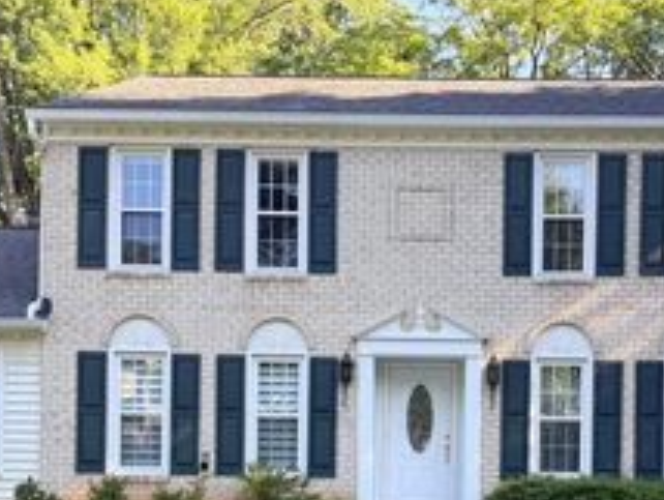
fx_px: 1075
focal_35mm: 56
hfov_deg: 34.1
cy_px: 498
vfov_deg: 24.9
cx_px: 431
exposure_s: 1/521
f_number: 1.78
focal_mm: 6.76
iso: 80
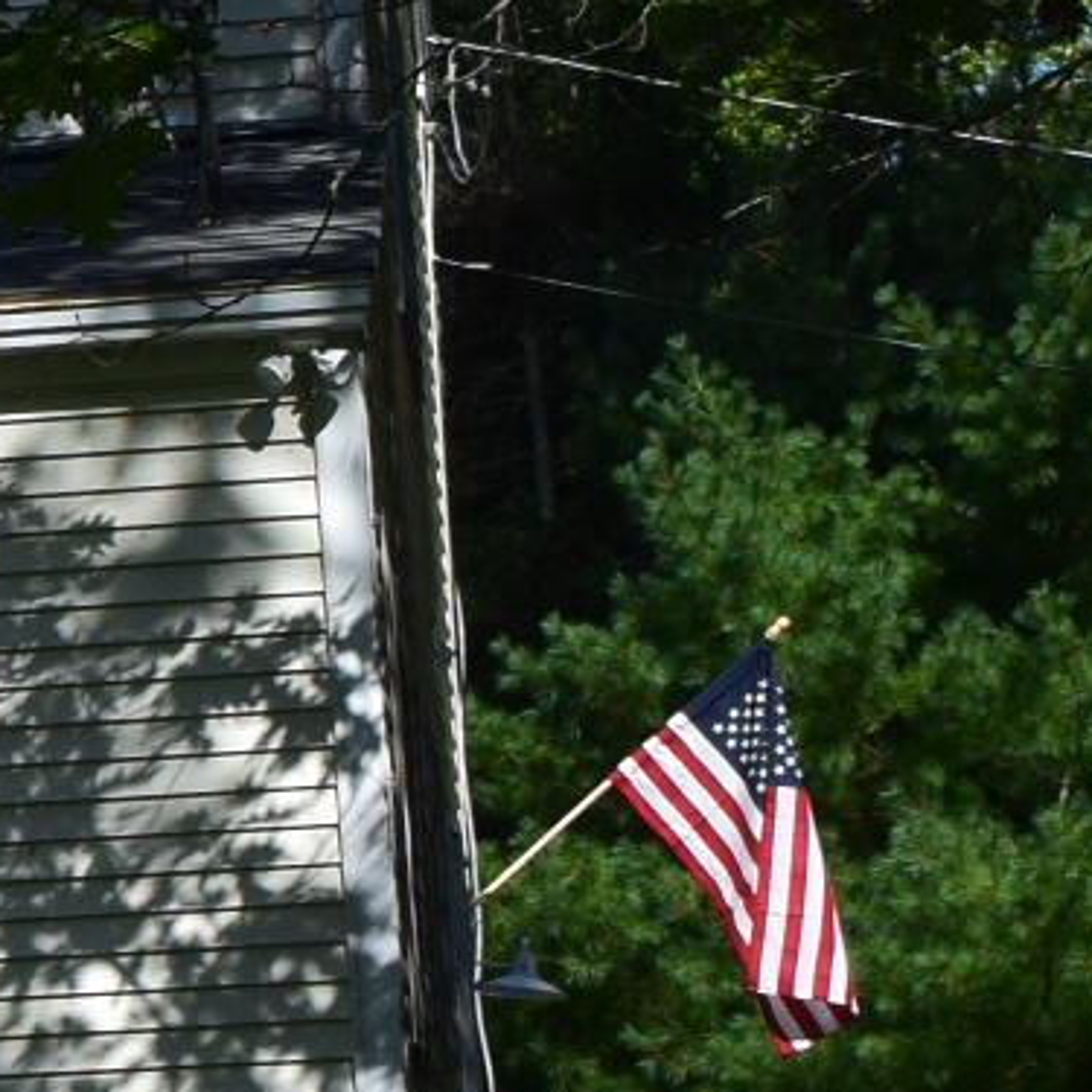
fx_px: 10921
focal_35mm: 306
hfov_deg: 5.3
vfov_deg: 5.7
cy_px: 530
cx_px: -2423
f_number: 11
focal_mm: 30
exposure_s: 1/640
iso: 200
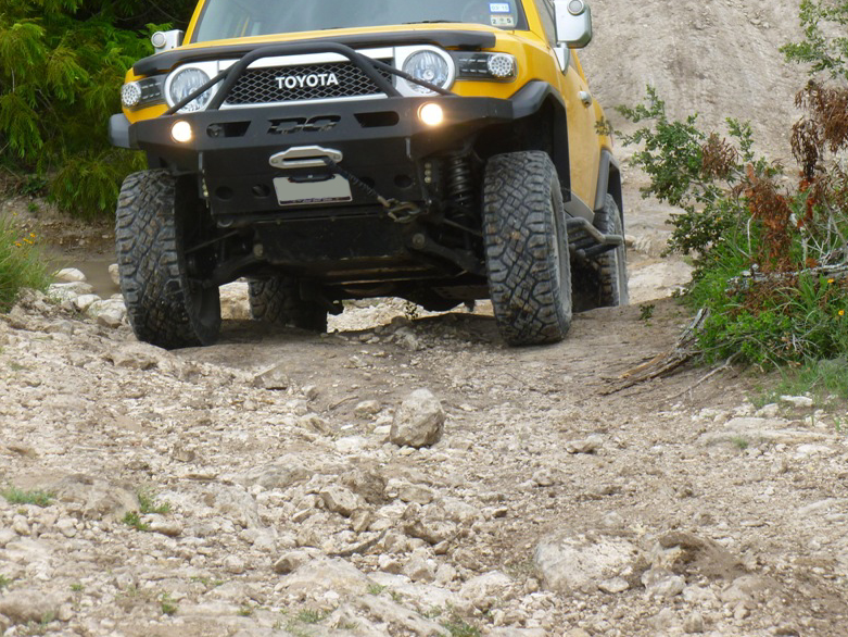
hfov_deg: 16.7
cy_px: 230
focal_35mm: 118
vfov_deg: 12.5
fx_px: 2891
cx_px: 549
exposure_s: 1/250
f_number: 4.6
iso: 100
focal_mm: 16.1
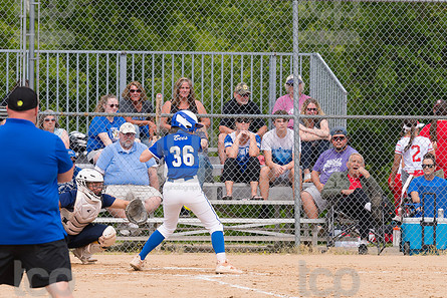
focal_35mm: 391
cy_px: 156
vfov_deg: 3.5
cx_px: 187
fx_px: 4856
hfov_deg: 5.3
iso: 320
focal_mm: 200
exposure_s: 1/1600
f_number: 5.6
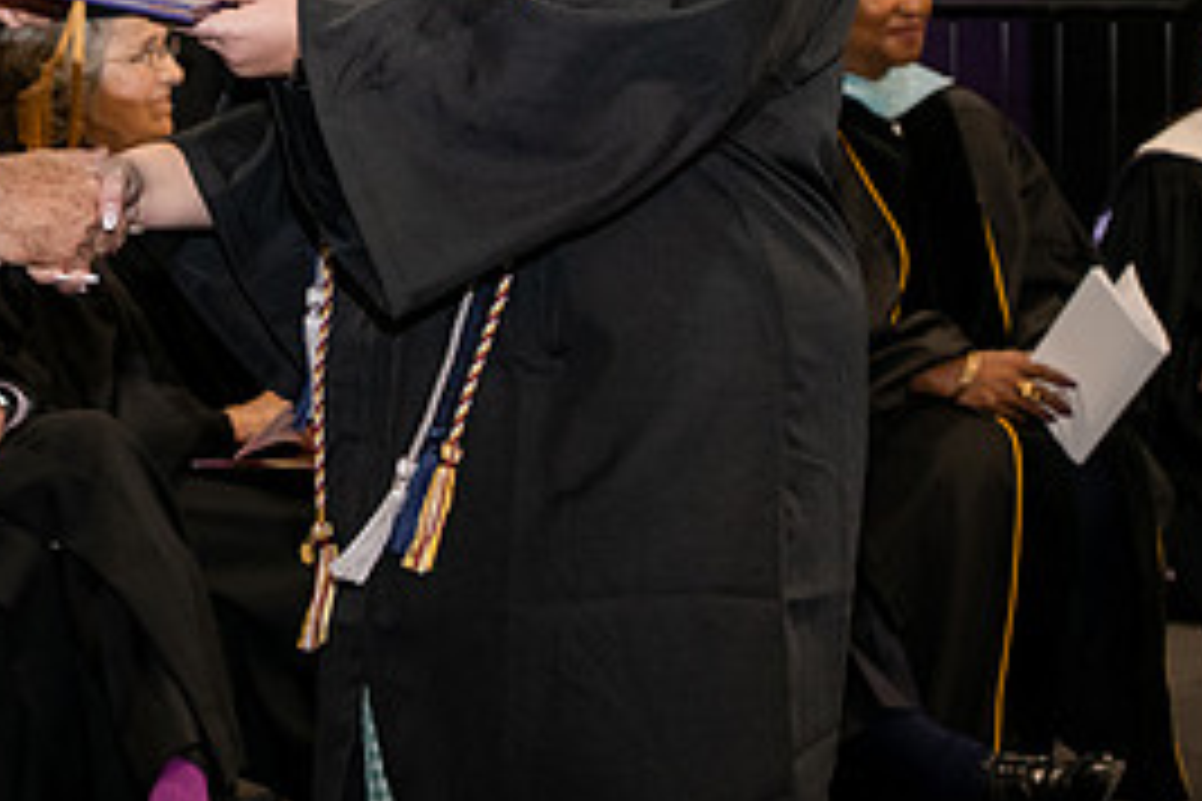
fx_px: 5075
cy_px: -43
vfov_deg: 9.0
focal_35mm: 152
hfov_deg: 13.4
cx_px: 86
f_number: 5
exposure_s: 1/200
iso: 2000
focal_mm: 70
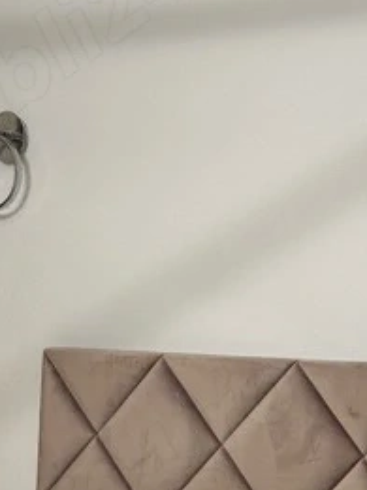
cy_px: 592
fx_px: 1739
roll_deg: -3.6
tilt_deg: -7.0
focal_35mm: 123
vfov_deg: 15.4
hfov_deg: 12.0
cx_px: 216
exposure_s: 1/50
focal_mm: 6.76
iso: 125
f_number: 1.78
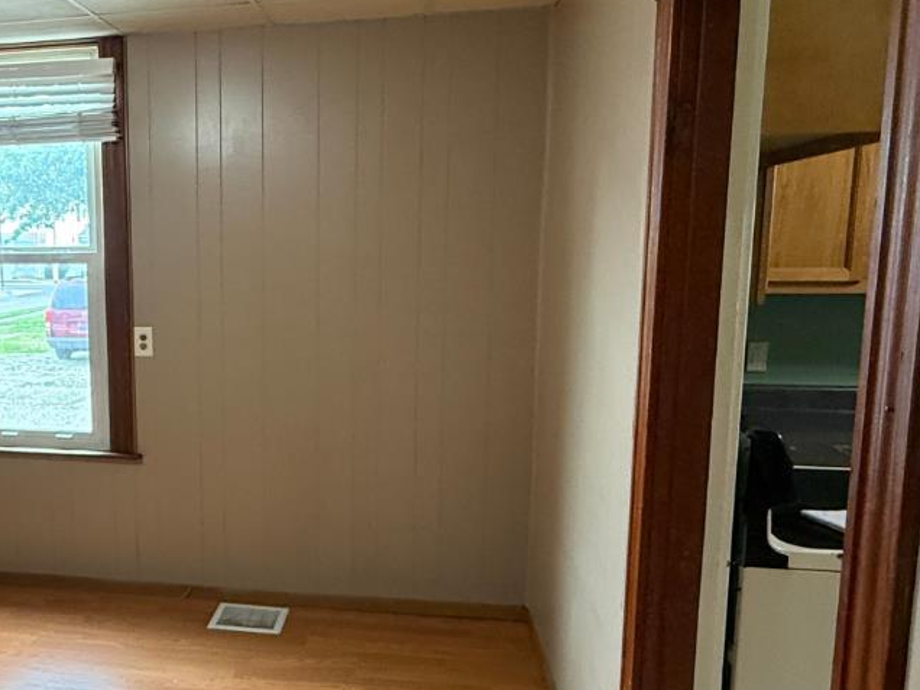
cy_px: 364
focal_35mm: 33
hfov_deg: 52.8
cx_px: 224
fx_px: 877
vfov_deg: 42.9
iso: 400
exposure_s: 1/60
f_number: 2.2
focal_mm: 2.22
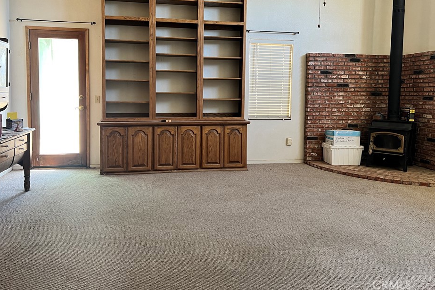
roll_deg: -0.6
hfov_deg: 61.9
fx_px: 362
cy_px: 110
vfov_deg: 43.3
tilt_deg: -4.1
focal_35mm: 30
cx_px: 217
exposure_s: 1/77
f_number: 1.5
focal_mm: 5.7
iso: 125
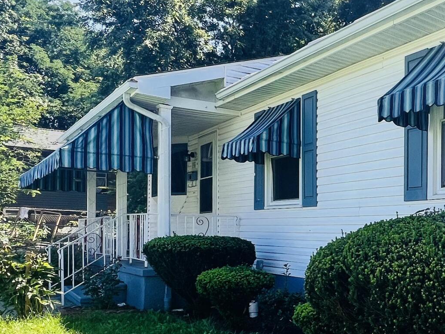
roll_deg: -0.1
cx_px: 440
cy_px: 235
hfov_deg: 42.6
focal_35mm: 38
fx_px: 489
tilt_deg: -0.8
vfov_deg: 37.1
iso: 32
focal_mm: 1.57
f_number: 1.8
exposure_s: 1/407
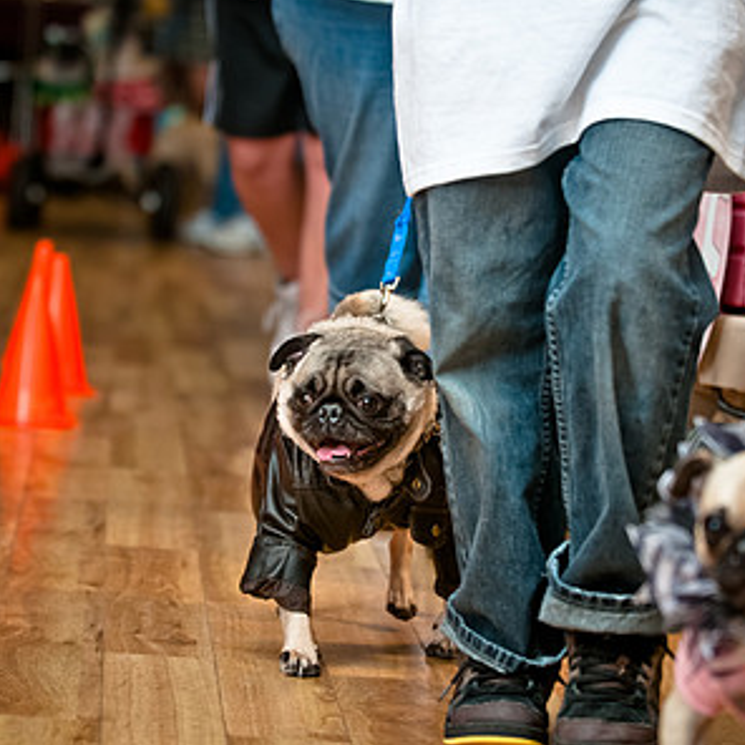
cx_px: 374
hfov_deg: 11.3
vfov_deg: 11.3
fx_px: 3774
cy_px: 385
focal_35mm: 155
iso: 200
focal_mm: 80
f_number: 2.8
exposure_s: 1/200
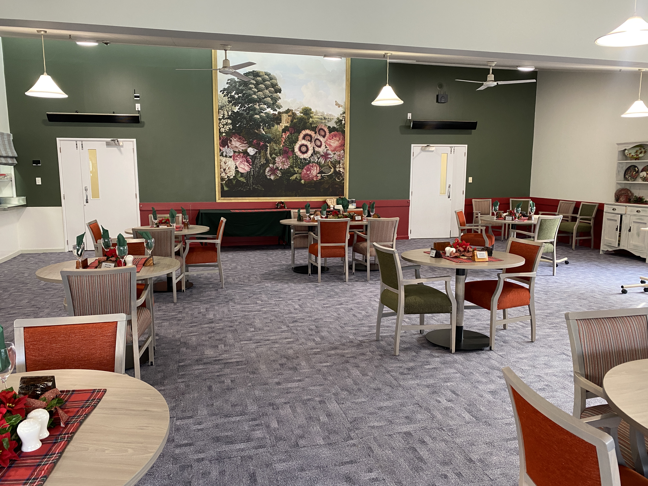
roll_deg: -0.8
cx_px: 324
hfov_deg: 67.3
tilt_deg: -7.9
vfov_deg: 53.1
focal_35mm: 26
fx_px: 487
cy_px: 243
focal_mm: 4.25
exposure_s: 1/50
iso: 200
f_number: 1.8
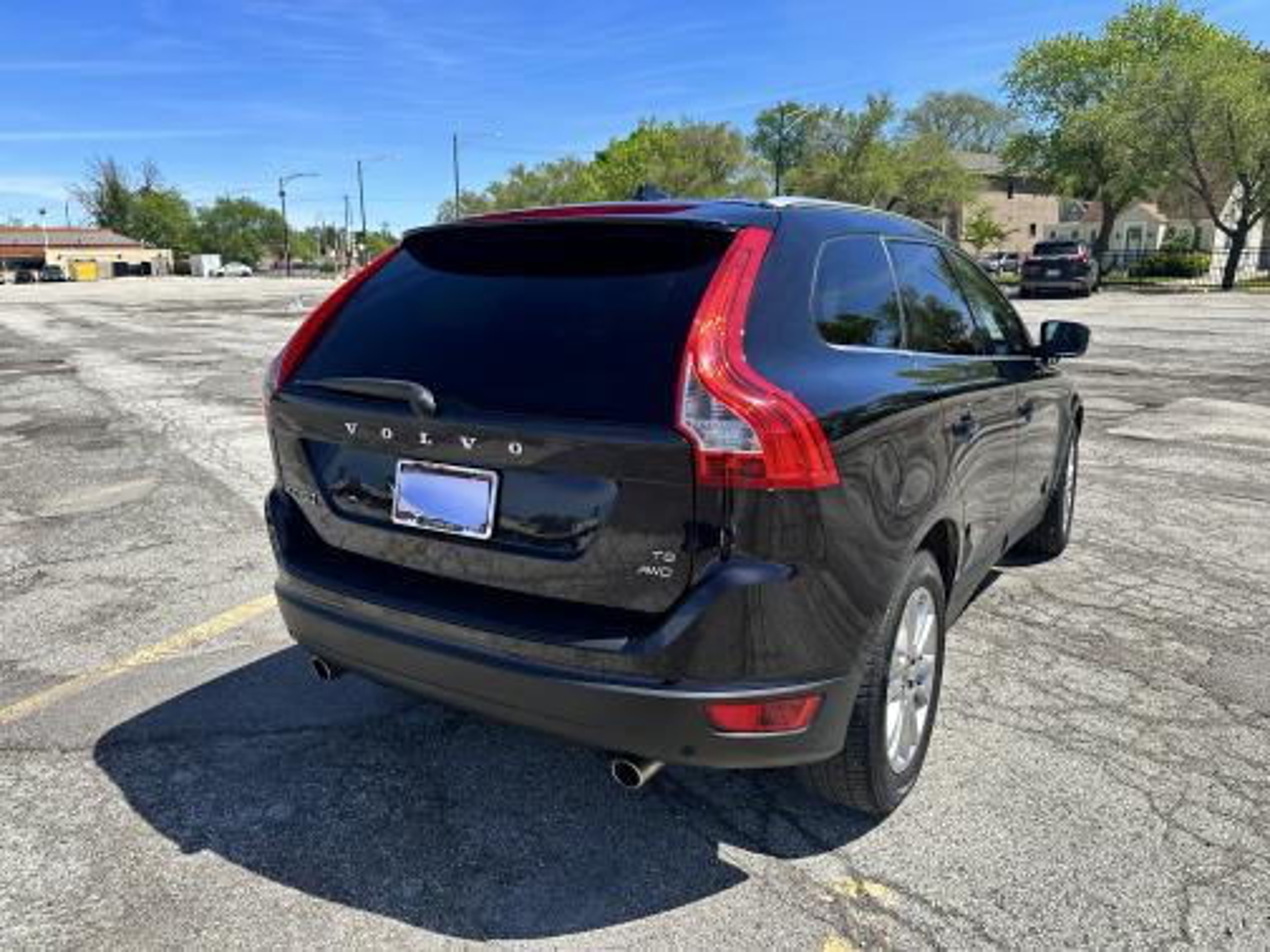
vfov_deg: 56.8
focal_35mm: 24
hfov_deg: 71.6
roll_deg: +0.7
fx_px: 881
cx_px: 635
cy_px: 476
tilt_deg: -14.7
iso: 80
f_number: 1.78
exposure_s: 1/3058
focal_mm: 6.86
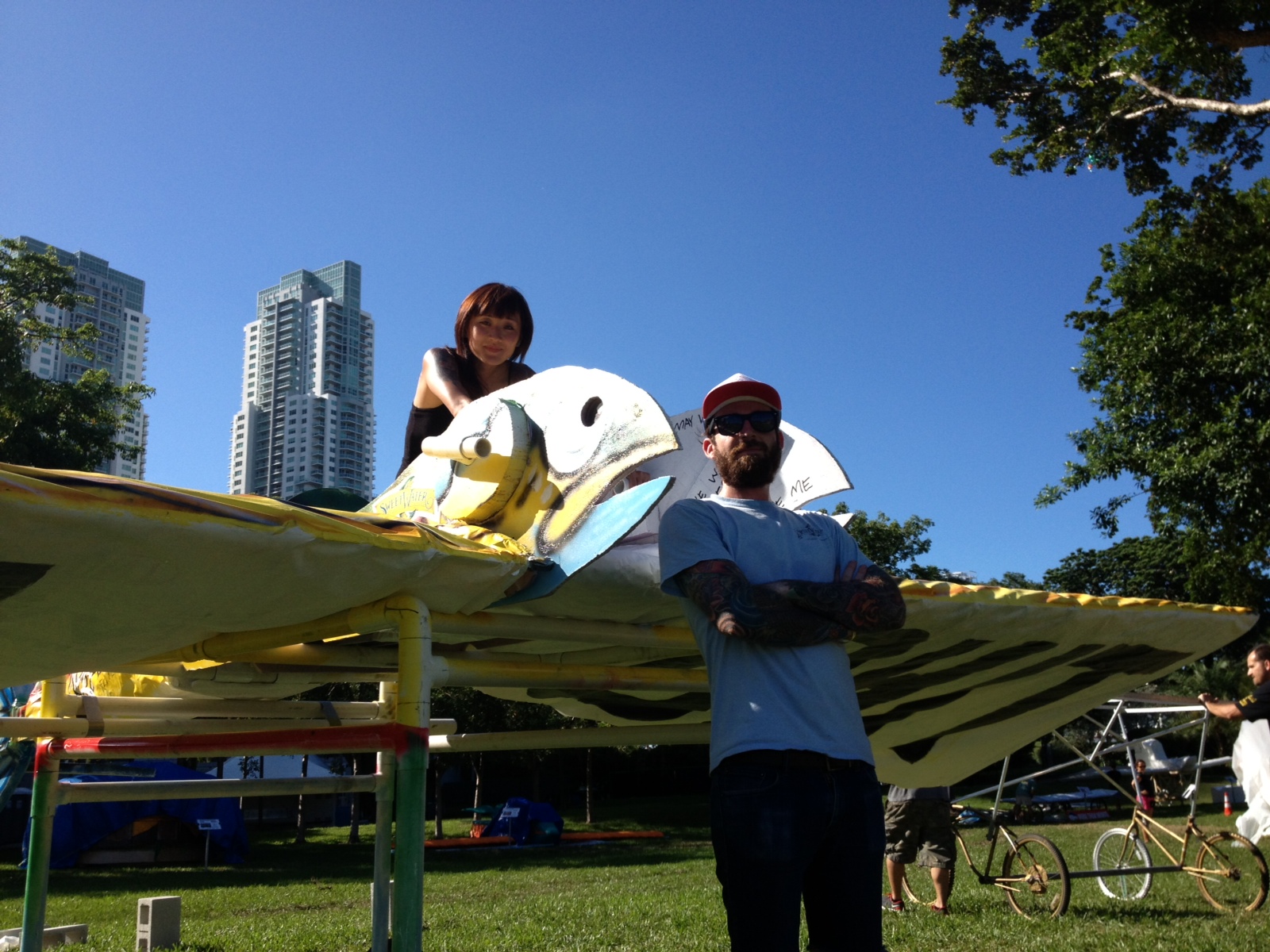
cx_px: 635
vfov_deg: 40.7
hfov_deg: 52.6
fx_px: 1284
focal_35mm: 35
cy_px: 476
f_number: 2.4
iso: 50
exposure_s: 1/1202
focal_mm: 4.28
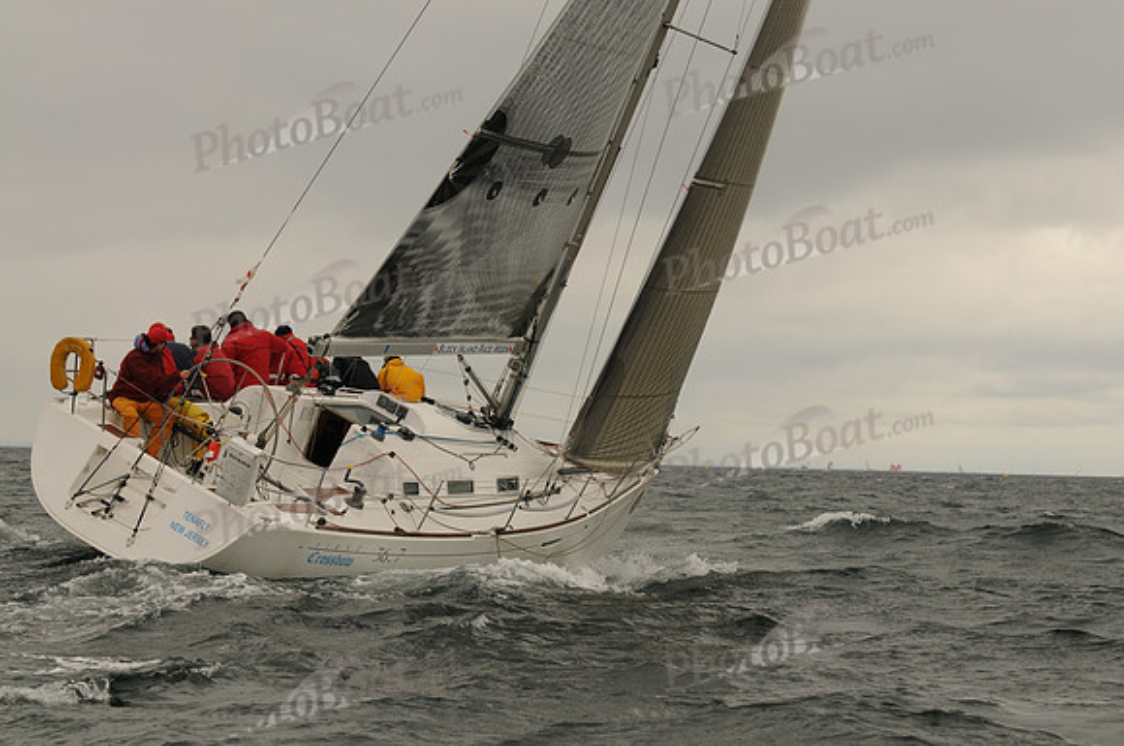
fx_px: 3274
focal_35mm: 105
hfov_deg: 19.5
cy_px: 373
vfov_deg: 13.0
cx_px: 562
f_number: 5.6
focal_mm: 70
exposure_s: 1/640
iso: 200
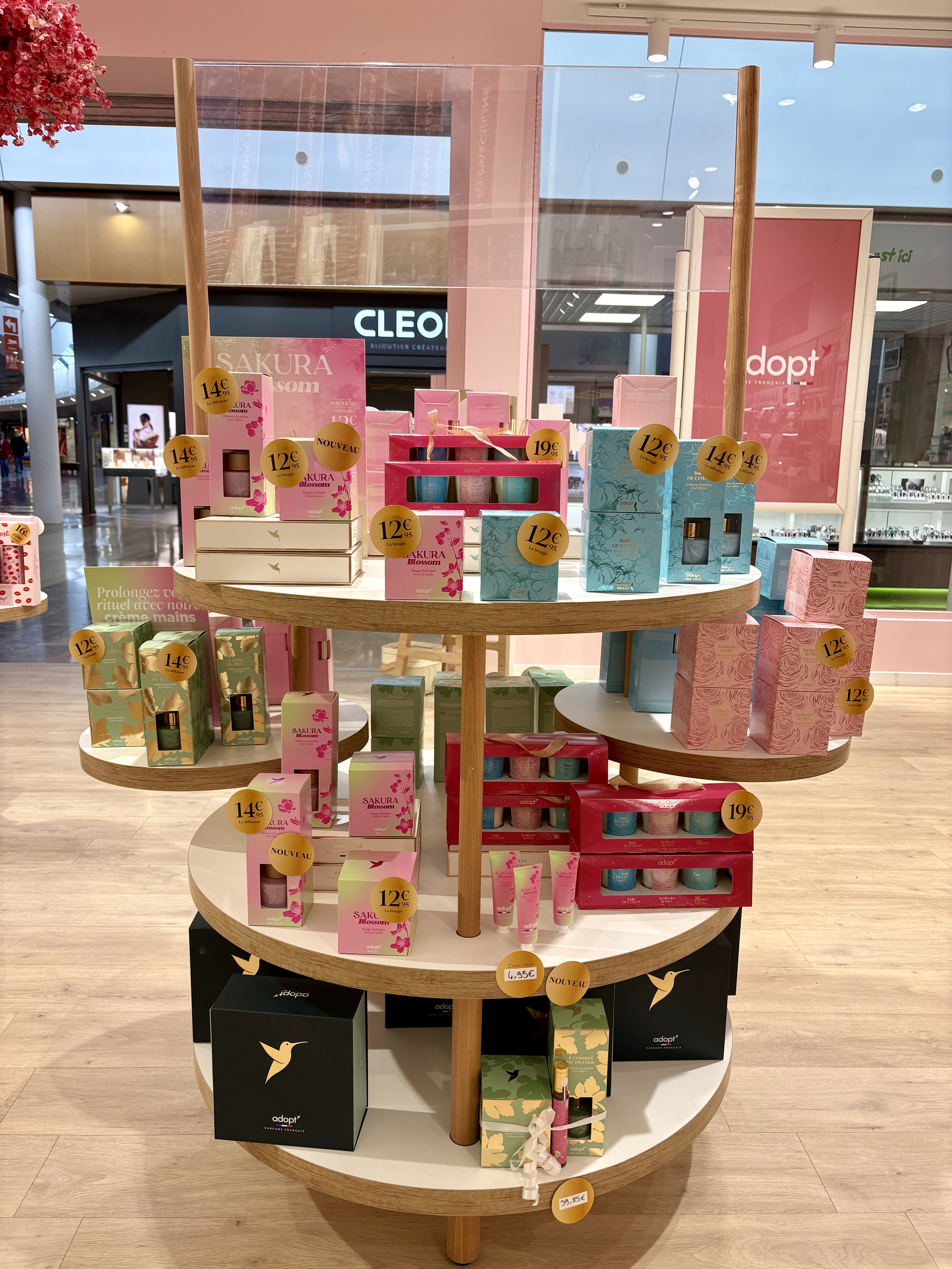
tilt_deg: -10.3
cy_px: 634
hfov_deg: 53.1
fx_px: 953
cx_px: 476
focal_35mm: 26
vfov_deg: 67.3
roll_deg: -1.3
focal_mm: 5.96
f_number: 1.6
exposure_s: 1/173
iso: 40
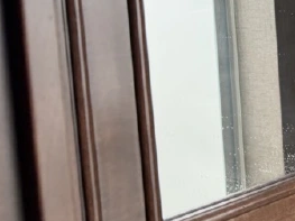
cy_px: 31
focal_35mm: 73
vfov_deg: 19.8
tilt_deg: -2.1
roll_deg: +5.2
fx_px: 622
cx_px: 444
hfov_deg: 22.0
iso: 200
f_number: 1.78
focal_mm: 6.76
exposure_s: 1/71
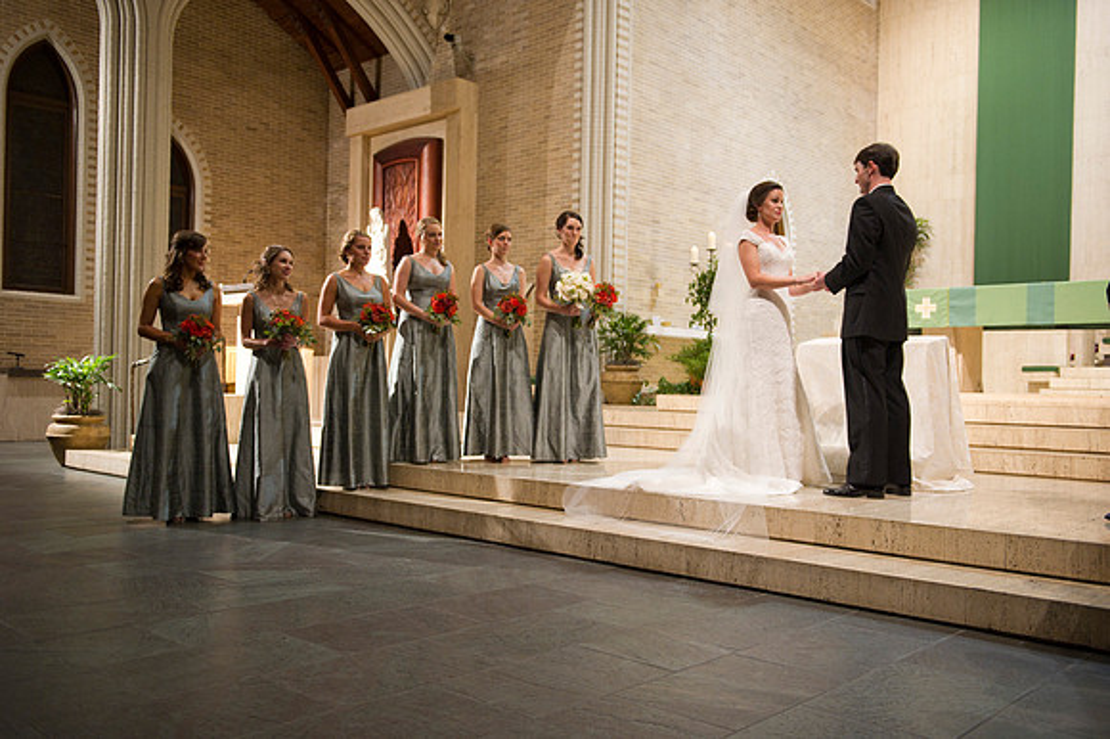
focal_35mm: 32
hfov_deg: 58.7
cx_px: 555
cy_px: 370
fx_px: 986
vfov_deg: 41.1
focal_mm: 32
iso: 1600
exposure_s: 1/60
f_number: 2.8
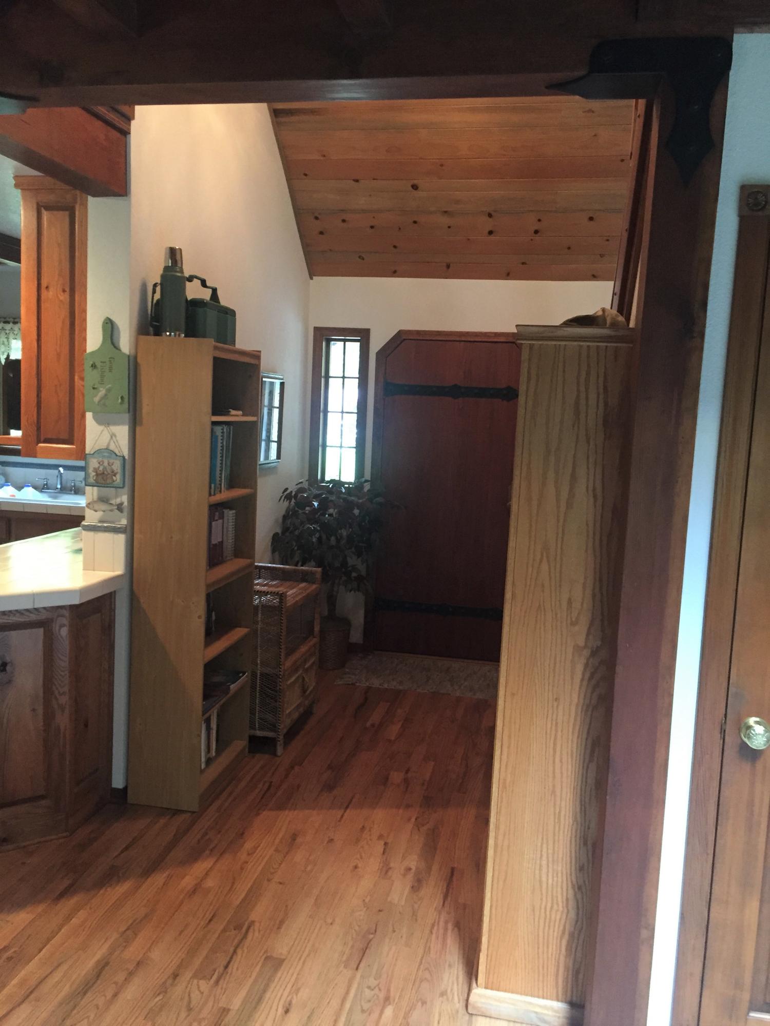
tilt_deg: -5.6
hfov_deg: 48.2
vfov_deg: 61.7
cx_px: 385
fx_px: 860
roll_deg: -2.7
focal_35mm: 29
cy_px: 513
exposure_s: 1/17
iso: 250
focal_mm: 4.15
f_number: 2.2
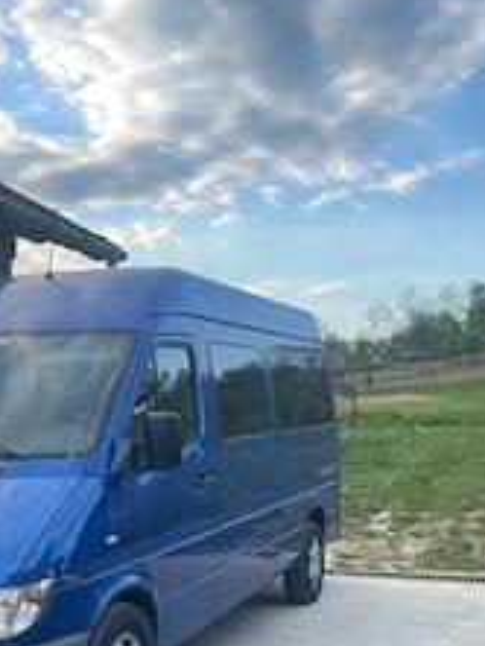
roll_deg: -0.7
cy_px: 415
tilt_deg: +1.5
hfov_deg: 30.6
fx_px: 877
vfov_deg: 40.1
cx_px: 152
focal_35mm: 47
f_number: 1.6
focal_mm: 4.2
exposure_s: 1/309
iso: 32
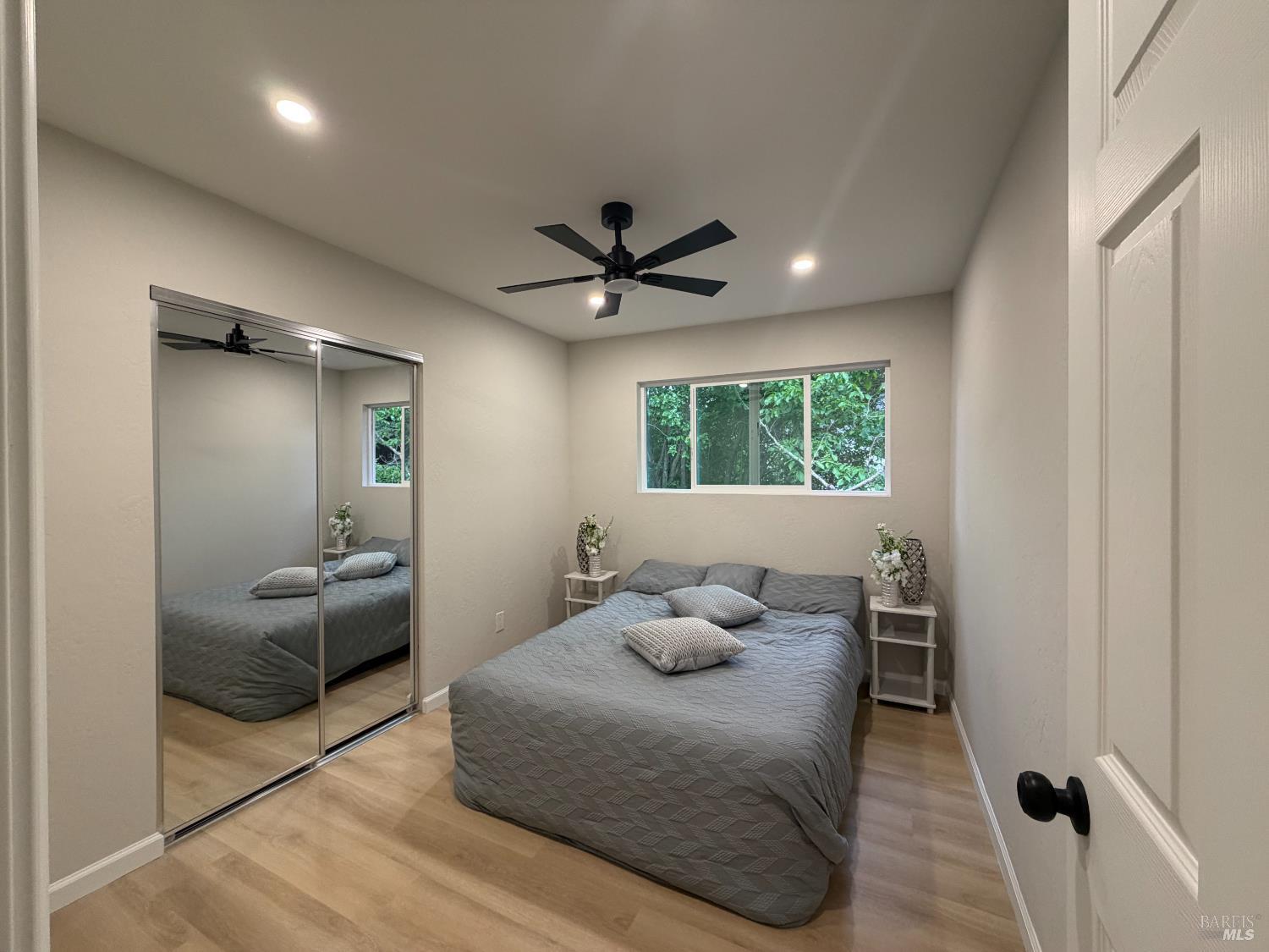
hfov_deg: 102.1
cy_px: 476
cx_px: 634
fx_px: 513
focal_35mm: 14
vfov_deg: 85.7
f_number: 2.2
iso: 200
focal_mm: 2.22
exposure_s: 1/60
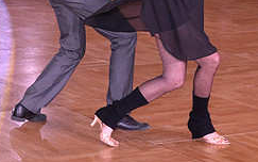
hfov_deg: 10.5
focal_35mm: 199
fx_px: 1400
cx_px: 154
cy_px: -61
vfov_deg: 6.5
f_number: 6.3
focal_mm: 82
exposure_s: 1/250
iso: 2000
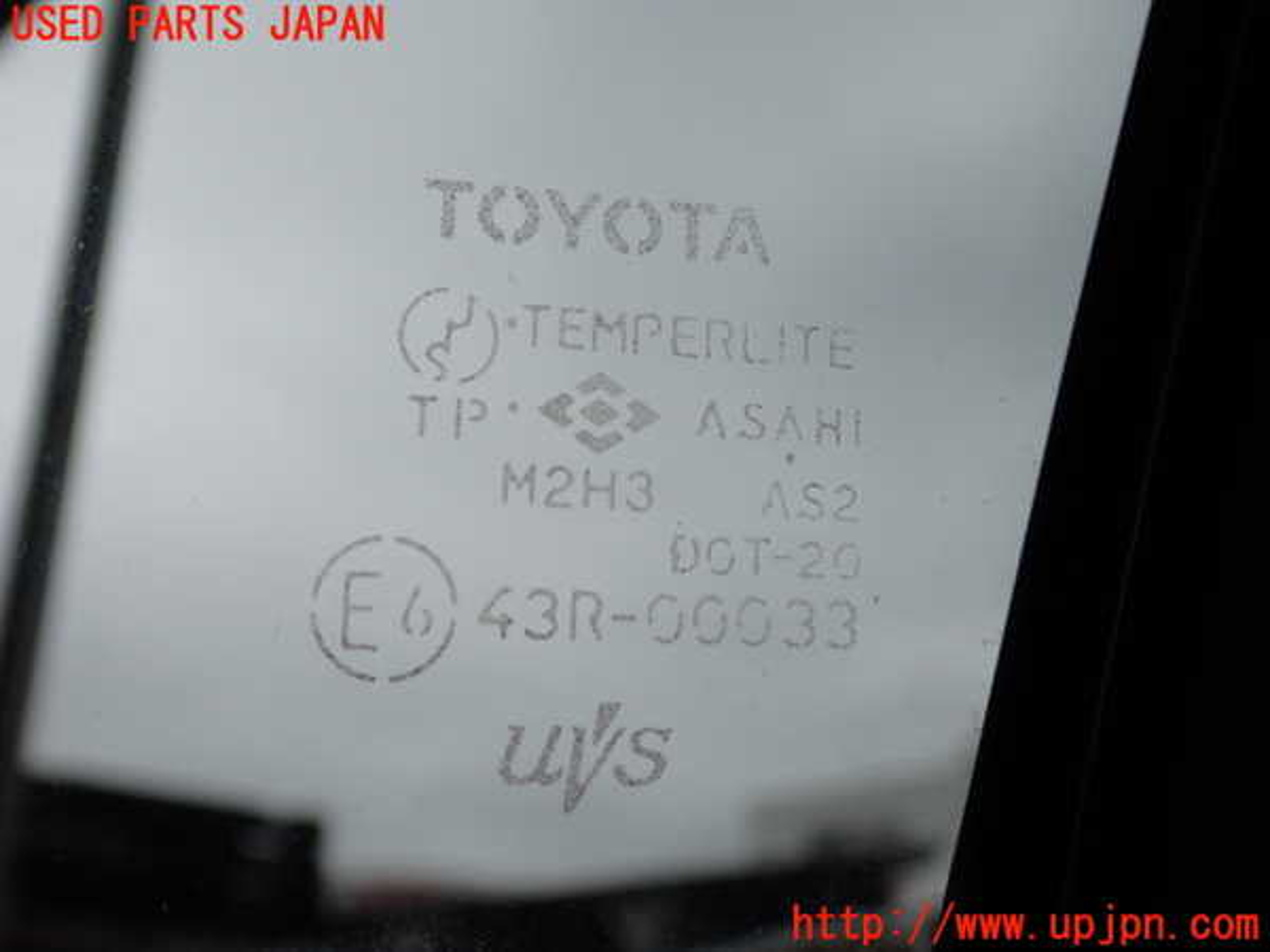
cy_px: 476
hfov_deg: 45.8
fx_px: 1504
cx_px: 635
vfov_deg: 35.1
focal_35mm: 41
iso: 100
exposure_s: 1/1000
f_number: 2.8
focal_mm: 7.31
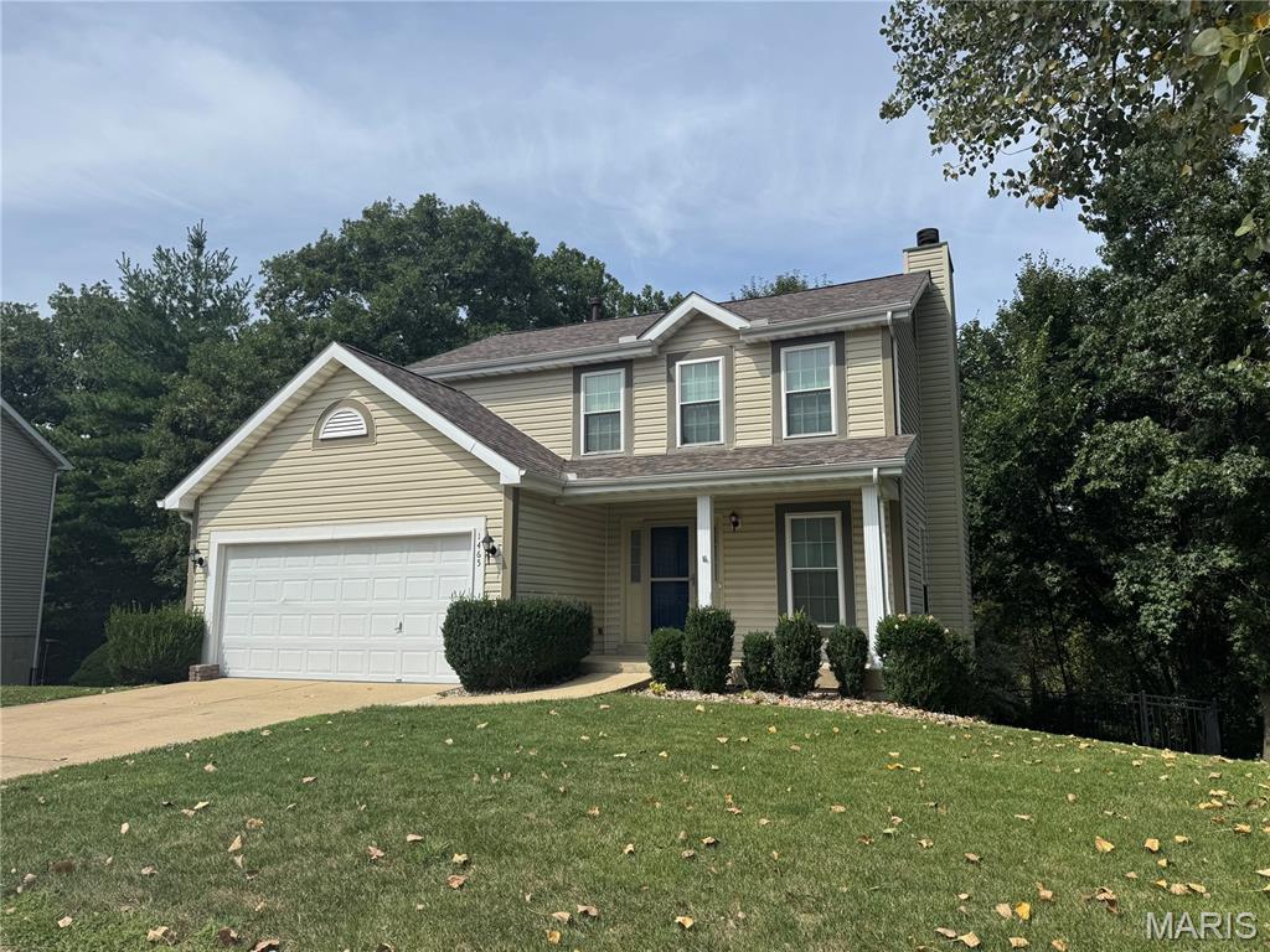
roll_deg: -0.2
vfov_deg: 56.8
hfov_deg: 71.6
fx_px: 881
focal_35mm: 24
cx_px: 635
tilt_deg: +8.9
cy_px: 476
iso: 80
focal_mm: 6.76
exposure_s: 1/5814
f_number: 1.78
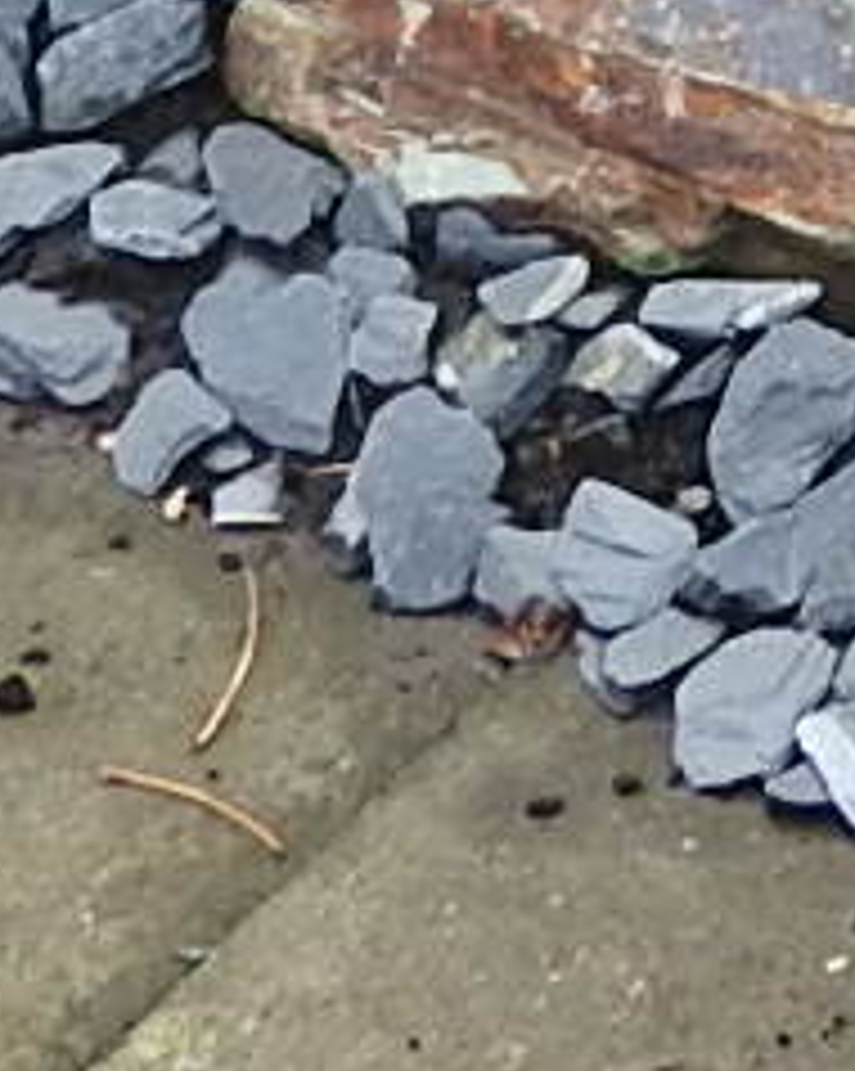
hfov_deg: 6.5
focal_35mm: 224
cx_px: 2124
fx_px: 7094
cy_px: -1557
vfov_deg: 7.9
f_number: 3.3
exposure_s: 1/160
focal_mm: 4.3
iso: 100
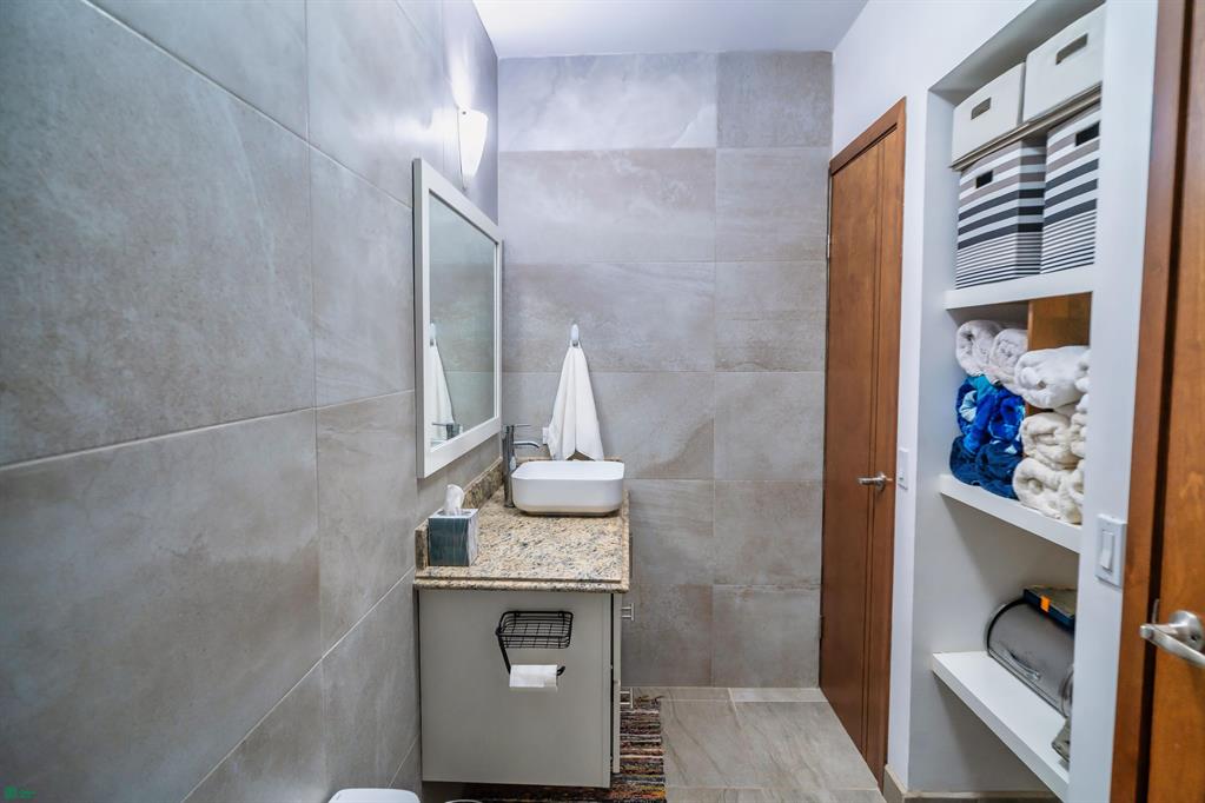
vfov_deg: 61.9
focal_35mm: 20
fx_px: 669
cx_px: 602
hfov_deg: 84.0
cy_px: 402
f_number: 5.6
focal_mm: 20
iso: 500
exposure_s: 1/50
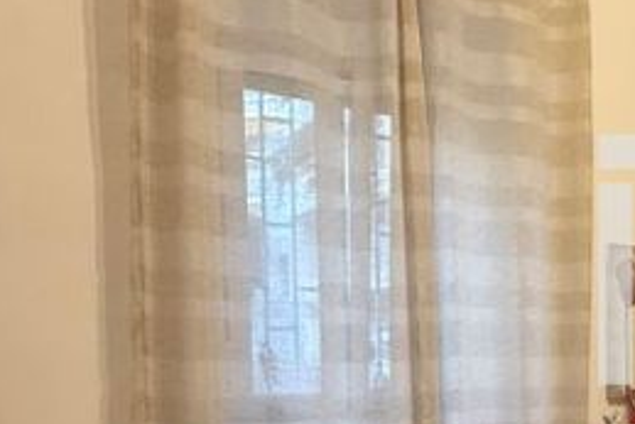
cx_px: 694
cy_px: 380
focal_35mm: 36
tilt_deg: -1.5
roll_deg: +1.3
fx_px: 635
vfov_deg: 34.9
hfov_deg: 42.2
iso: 320
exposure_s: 1/50
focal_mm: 2.22
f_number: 2.2
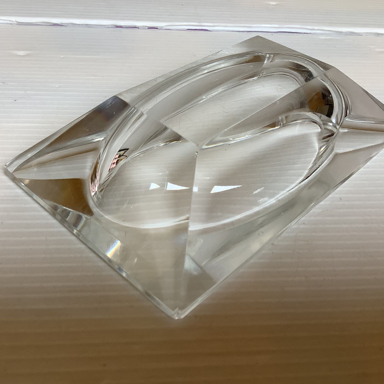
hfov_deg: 44.9
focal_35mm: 37
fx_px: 464
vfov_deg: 44.9
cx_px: 182
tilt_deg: -41.3
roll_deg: -3.4
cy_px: 194
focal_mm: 3.3
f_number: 2.4
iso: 64
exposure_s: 1/100
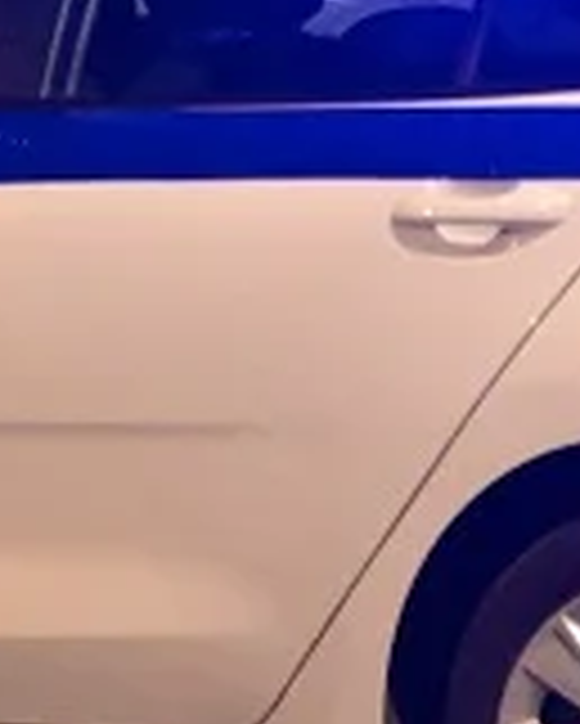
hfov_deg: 3.7
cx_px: -270
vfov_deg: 4.6
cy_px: -562
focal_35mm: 413
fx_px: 8853
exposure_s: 1/200
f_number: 4
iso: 8000
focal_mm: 59
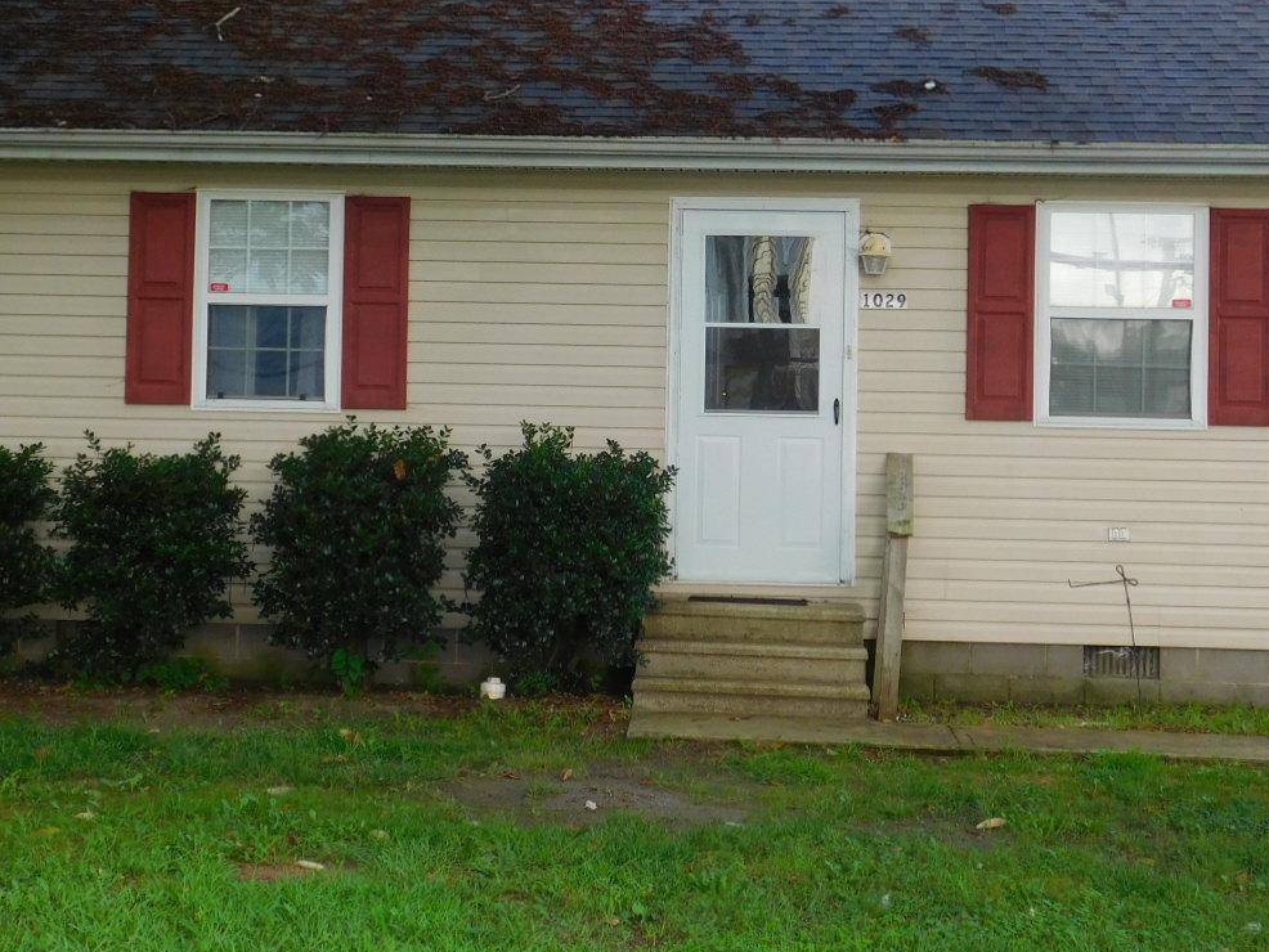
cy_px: 270
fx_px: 2677
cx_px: 618
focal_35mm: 73
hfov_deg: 26.7
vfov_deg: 20.1
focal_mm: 8
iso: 125
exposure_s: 1/160
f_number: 3.7
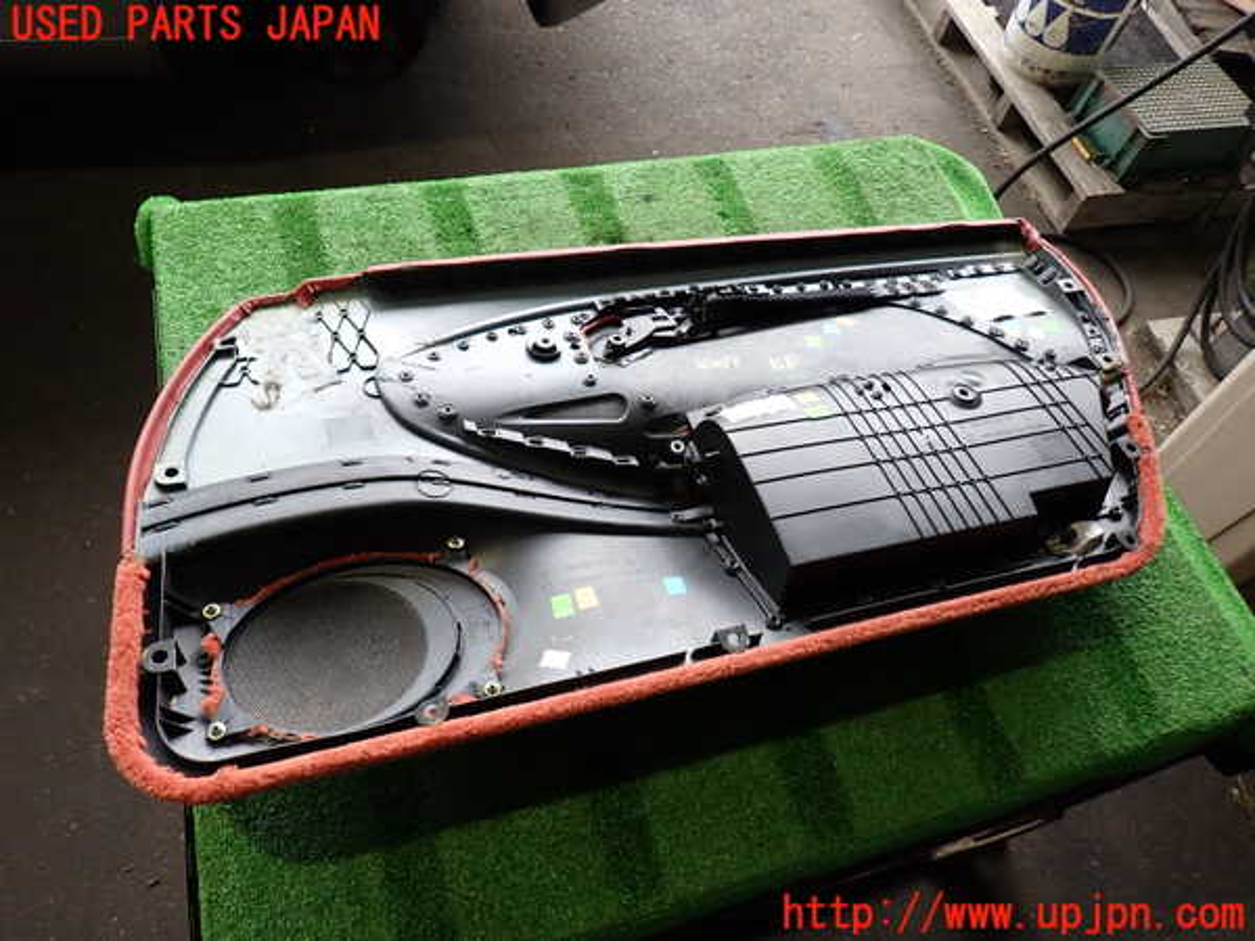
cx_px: 628
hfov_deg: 69.4
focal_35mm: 25
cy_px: 470
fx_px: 906
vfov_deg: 54.9
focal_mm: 4.5
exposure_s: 1/60
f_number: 2
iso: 160
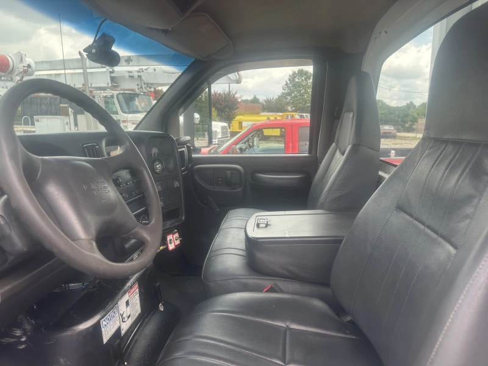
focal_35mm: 24
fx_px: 338
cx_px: 244
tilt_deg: -9.6
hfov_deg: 71.6
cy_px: 183
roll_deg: -1.1
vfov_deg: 56.8
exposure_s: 1/421
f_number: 1.78
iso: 80
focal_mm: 6.86
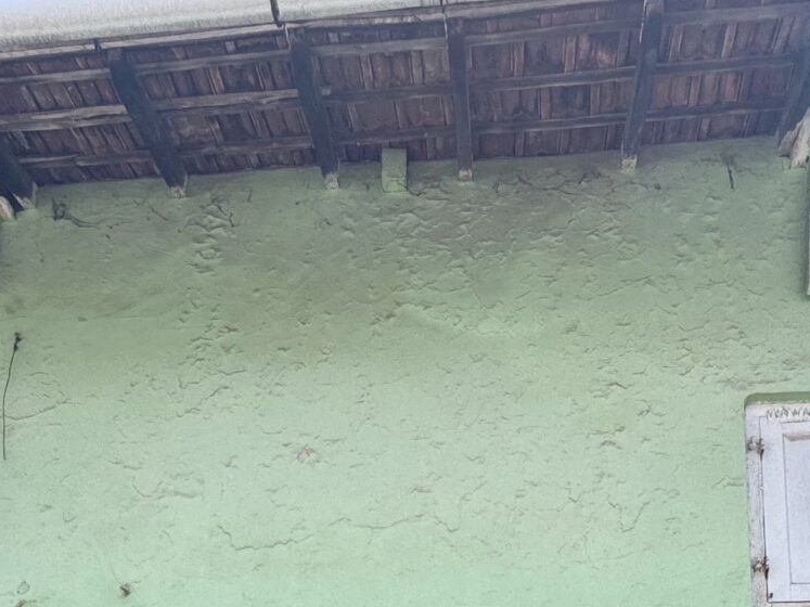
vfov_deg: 22.4
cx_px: 357
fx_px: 1123
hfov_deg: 39.6
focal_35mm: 48
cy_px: 997
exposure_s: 1/707
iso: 40
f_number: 2.2
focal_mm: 2.22
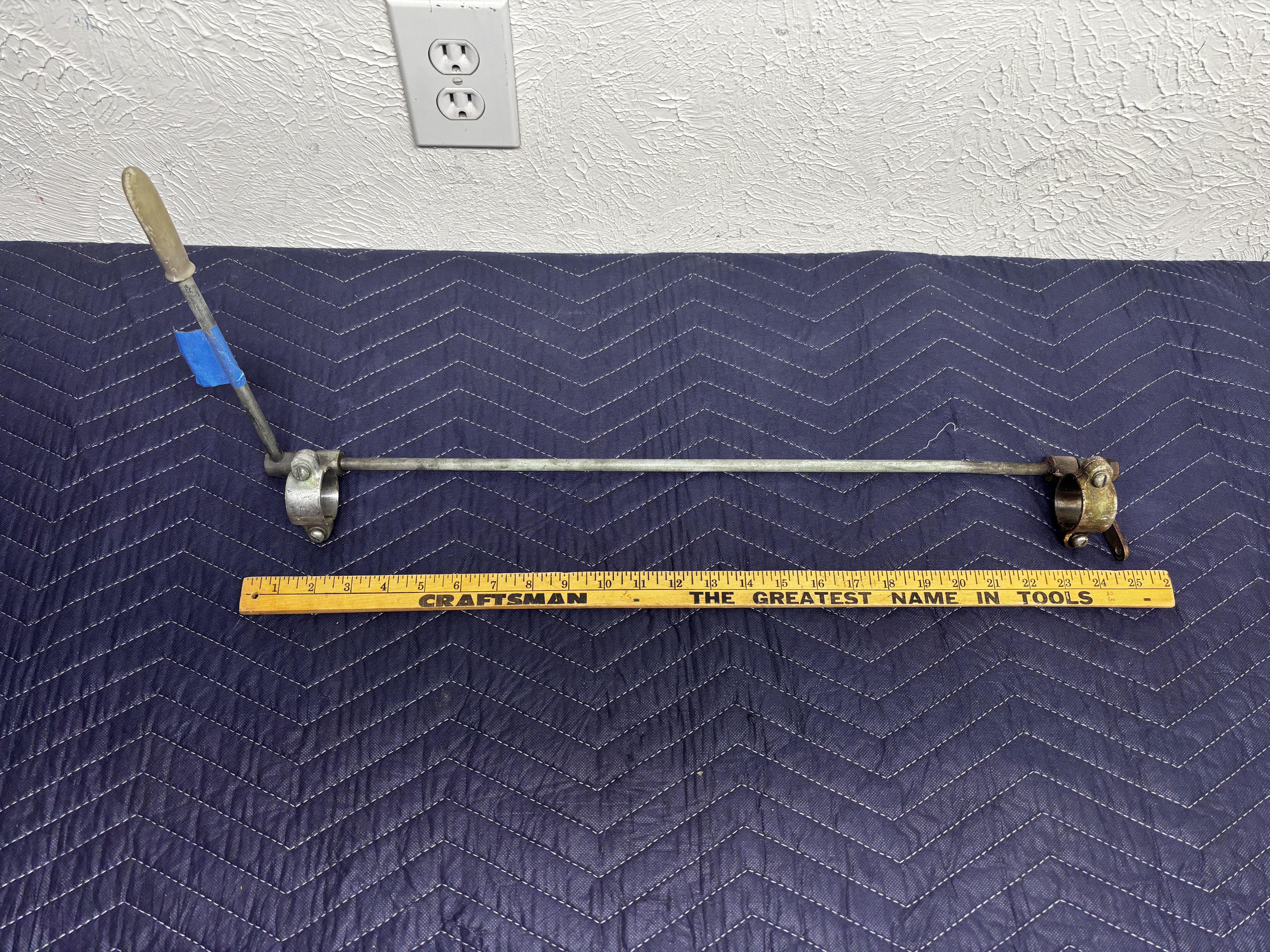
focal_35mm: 26
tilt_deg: -62.9
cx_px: 635
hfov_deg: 67.3
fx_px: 954
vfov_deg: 53.1
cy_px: 476
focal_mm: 5.96
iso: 100
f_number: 1.6
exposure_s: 1/120
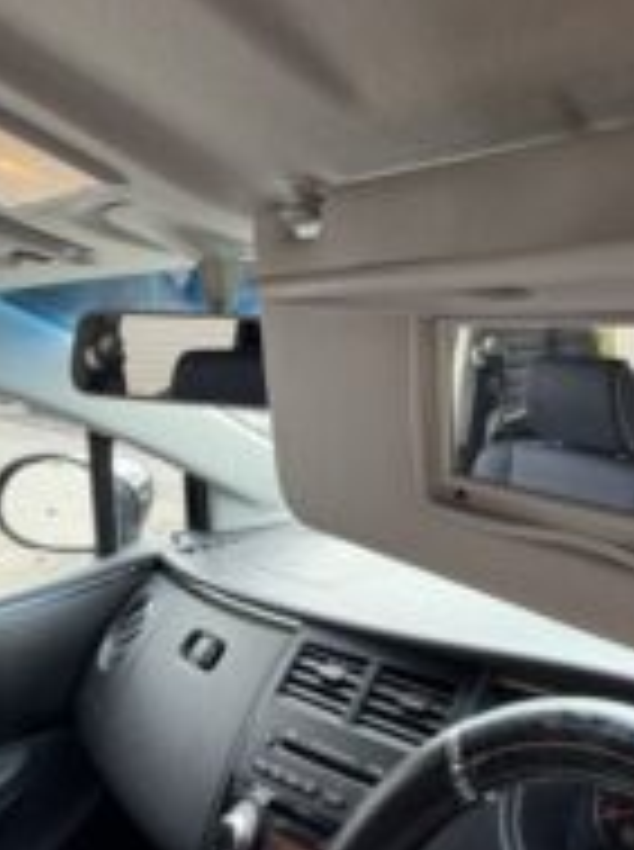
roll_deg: -0.2
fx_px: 637
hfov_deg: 48.0
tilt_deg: +6.0
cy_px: 331
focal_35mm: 26
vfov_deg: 66.6
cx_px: 558
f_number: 2.2
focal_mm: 2.22
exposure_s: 1/121
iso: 80
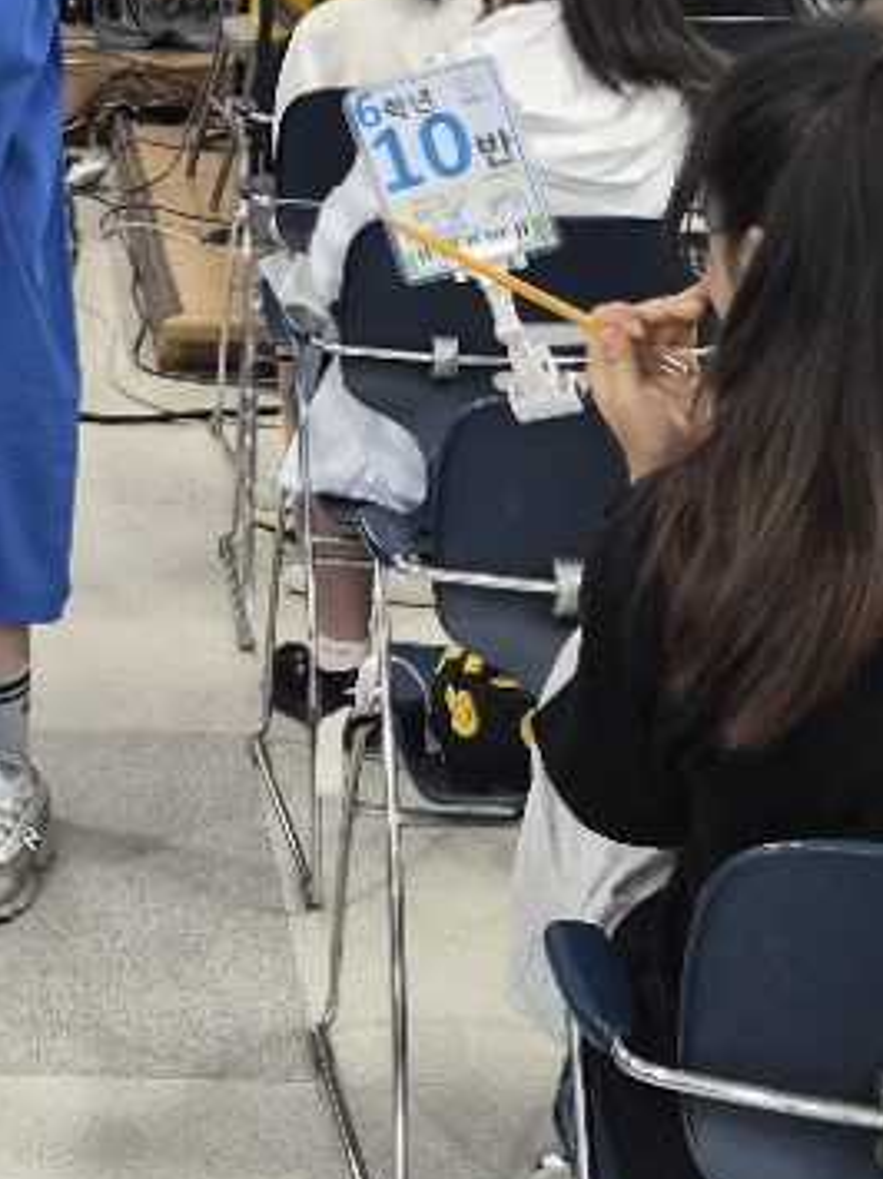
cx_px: -113
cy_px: 159
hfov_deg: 17.1
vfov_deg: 23.1
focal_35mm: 83
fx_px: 2825
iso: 320
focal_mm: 5.4
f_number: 1.8
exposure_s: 1/120
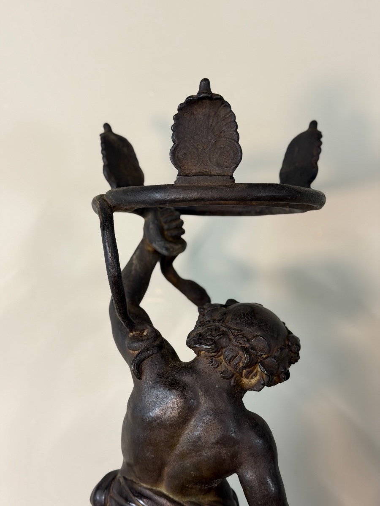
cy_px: 253
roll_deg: +1.8
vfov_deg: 39.7
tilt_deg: +0.3
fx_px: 703
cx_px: 190
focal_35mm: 48
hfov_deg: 30.3
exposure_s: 1/50
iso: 160
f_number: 1.78
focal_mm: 6.76
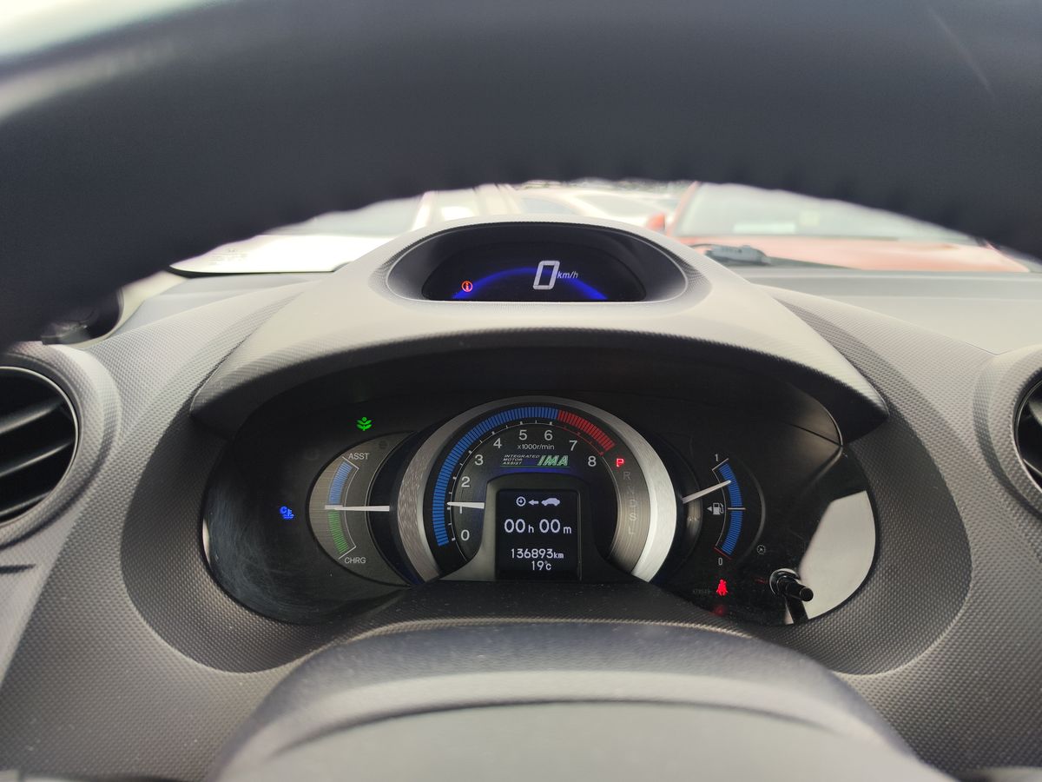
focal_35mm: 23
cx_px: 521
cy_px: 391
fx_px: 692
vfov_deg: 58.9
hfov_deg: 73.9
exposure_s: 1/138
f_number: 1.69
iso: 50
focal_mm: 7.01
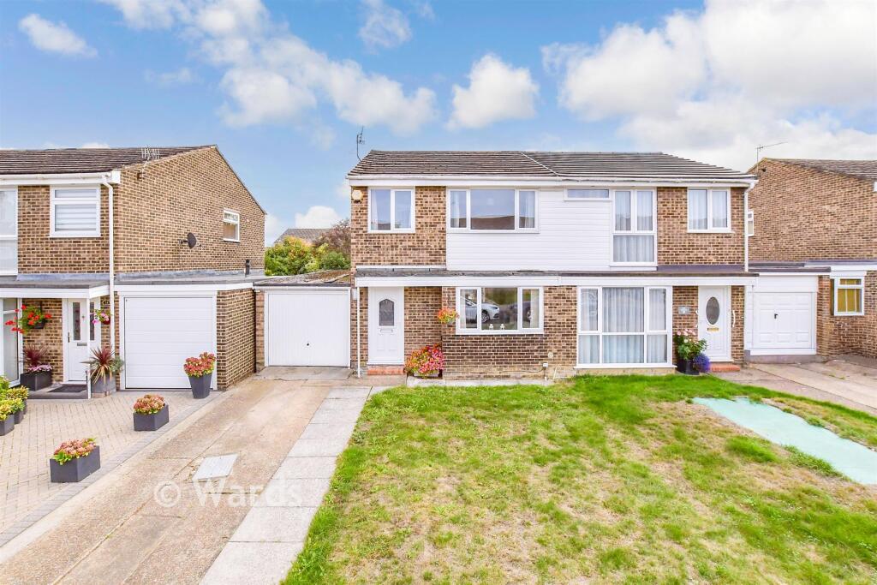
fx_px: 365
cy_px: 292
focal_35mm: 15
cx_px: 438
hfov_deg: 100.4
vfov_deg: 77.3
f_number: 8
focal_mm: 10
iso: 400
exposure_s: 1/1000
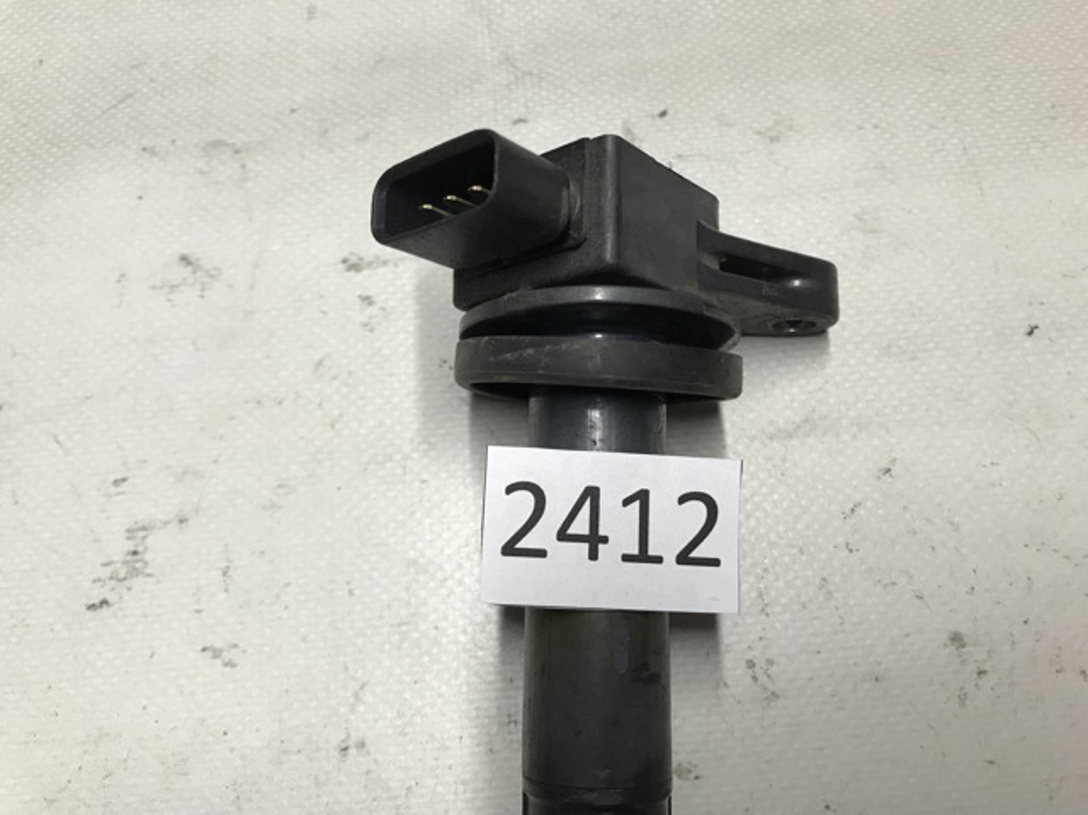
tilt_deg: -73.3
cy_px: 408
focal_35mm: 28
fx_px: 879
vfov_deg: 49.7
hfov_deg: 63.5
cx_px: 544
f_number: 1.8
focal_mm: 3.99
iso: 25
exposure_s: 1/33
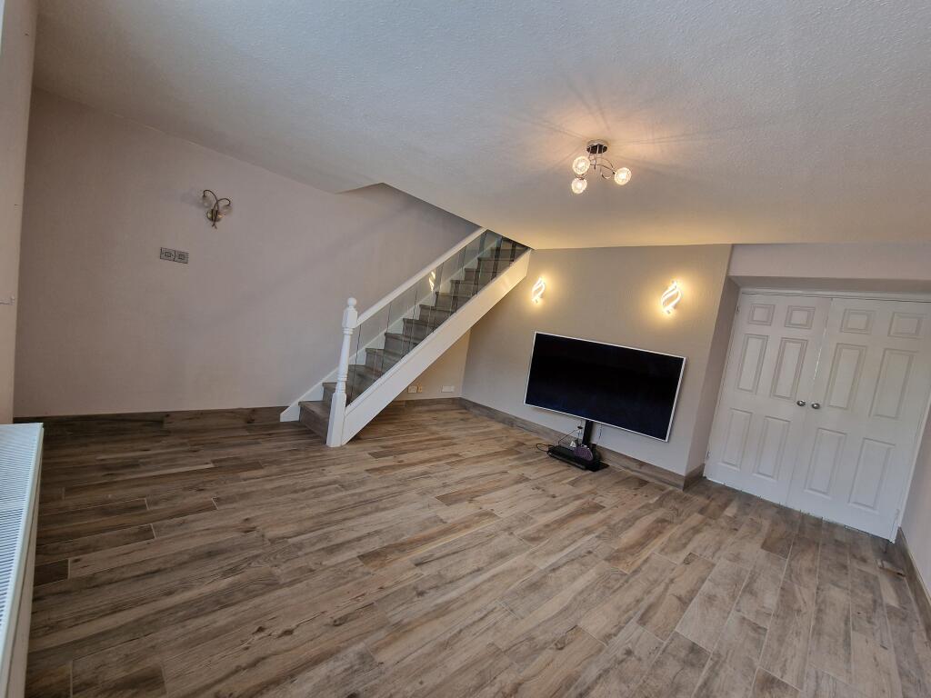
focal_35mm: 13
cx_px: 466
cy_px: 349
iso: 100
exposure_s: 1/50
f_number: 2.2
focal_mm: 2.2
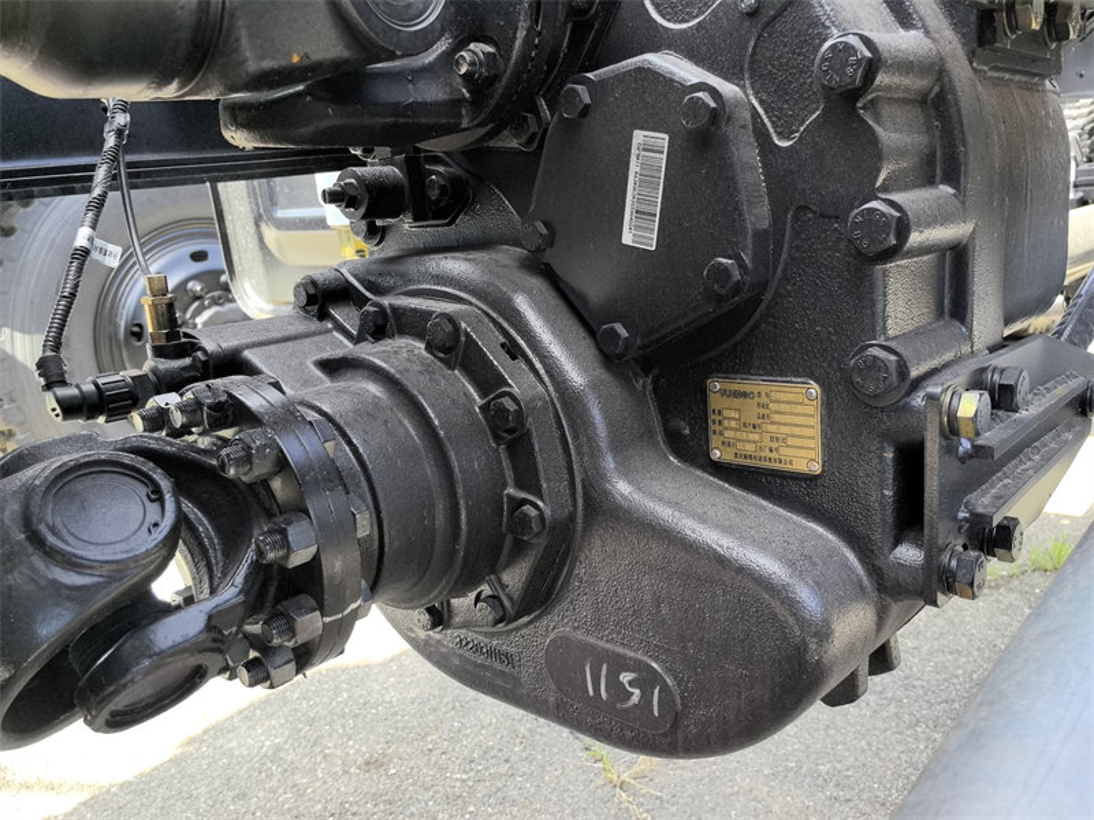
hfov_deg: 61.7
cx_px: 547
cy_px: 410
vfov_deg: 48.2
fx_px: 917
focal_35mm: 29
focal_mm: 5.75
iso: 50
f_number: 2
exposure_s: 1/355
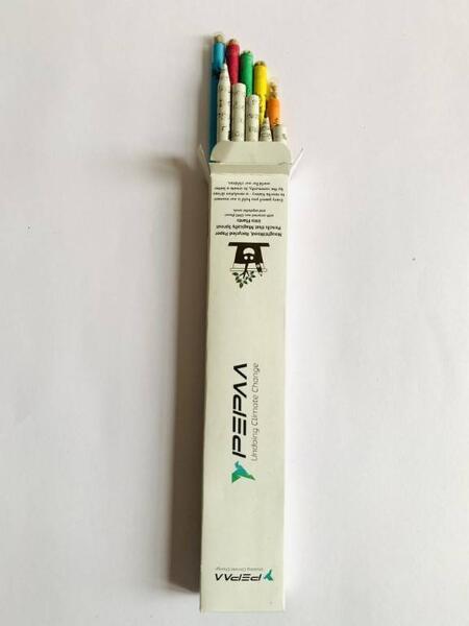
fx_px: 470
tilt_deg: -85.2
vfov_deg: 67.3
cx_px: 234
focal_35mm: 26
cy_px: 313
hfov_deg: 53.1
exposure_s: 1/62
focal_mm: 4.25
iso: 100
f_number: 1.8
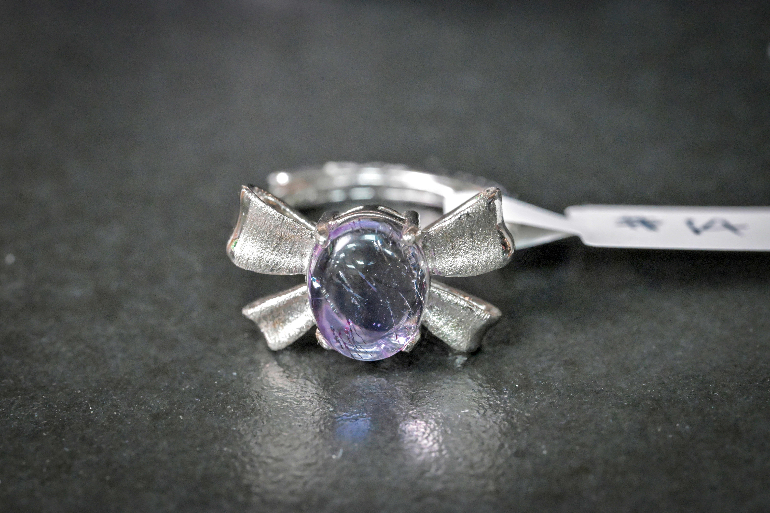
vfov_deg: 13.0
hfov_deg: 19.5
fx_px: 2246
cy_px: 256
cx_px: 385
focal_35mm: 105
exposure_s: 1/125
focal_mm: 105
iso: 14400
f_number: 16
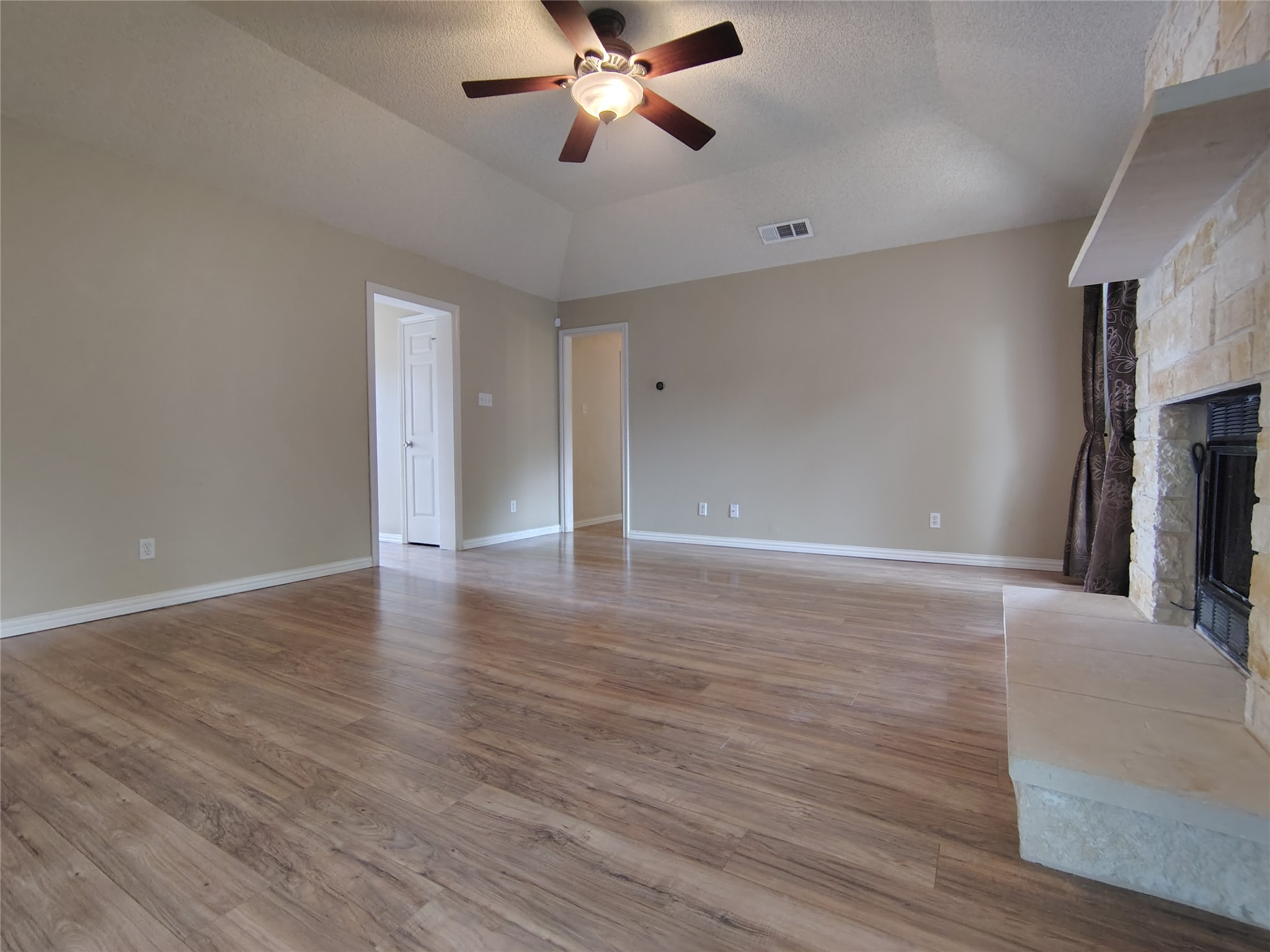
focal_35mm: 16
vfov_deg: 78.1
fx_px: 587
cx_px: 635
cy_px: 476
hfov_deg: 94.5
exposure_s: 1/24
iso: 698
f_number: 2.2
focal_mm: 2.13
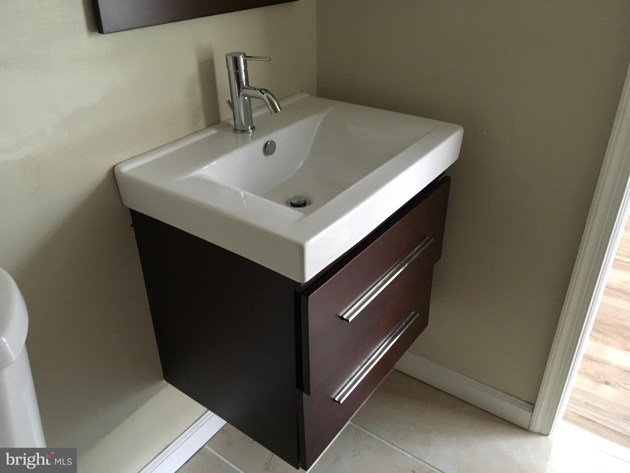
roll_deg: +0.9
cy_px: 236
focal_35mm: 29
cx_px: 315
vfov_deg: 48.2
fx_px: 528
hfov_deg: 61.7
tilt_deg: -29.3
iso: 250
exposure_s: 1/15
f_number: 2.2
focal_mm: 4.15
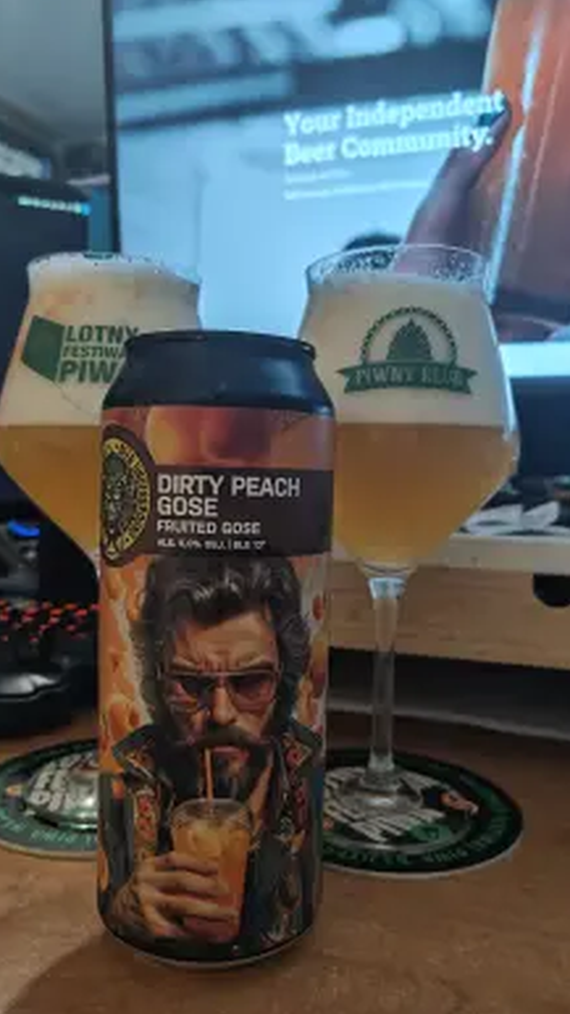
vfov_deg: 71.9
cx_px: 276
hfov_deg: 44.4
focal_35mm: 26
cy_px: 515
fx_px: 699
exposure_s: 1/12
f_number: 1.88
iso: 581
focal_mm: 5.56
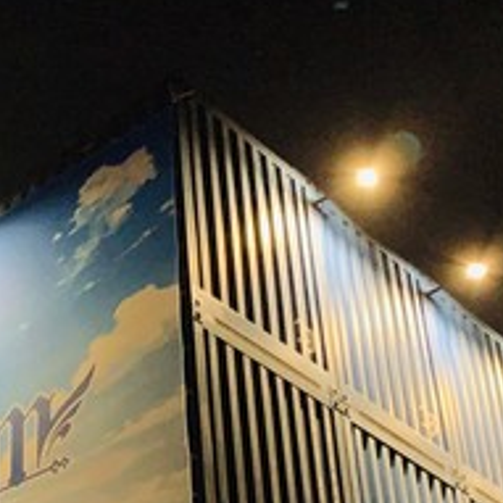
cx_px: -132
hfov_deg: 20.7
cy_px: 553
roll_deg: -2.1
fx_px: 1266
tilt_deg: +25.6
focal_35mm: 77
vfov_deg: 21.3
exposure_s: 1/40
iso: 400
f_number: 1.8
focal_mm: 4.25
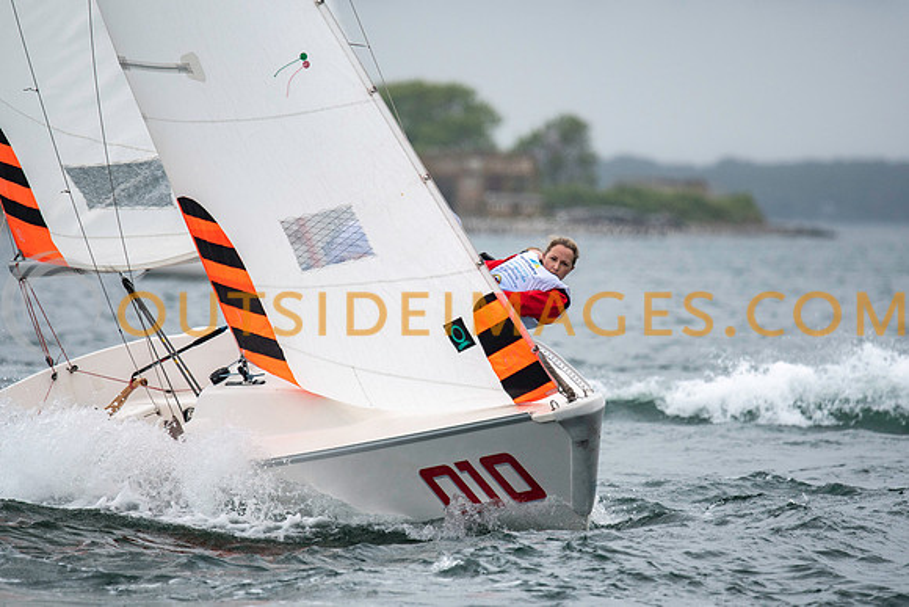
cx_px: 454
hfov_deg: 4.4
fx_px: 11836
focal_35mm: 469
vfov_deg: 2.9
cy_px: 304
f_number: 4
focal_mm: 300
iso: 250
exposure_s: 1/3200
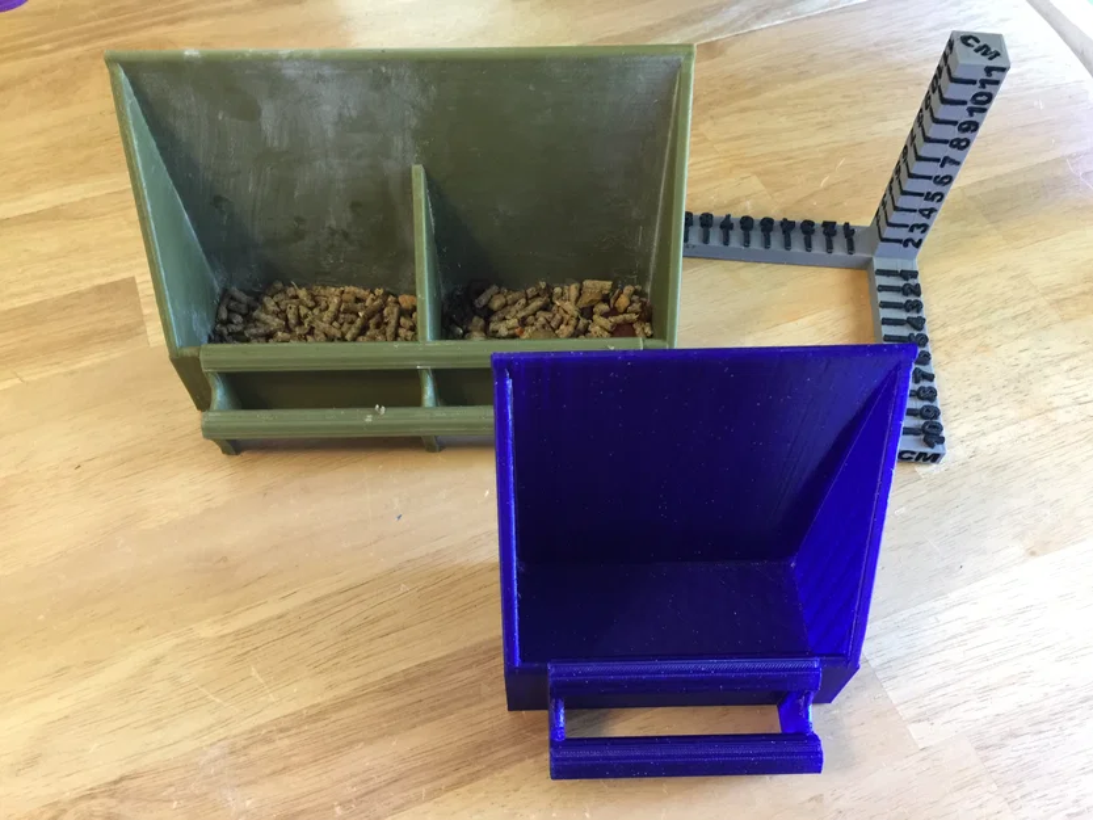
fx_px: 916
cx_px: 546
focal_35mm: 29
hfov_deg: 61.7
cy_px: 410
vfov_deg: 48.2
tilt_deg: -55.7
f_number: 2.2
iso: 125
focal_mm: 4.15
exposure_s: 1/8
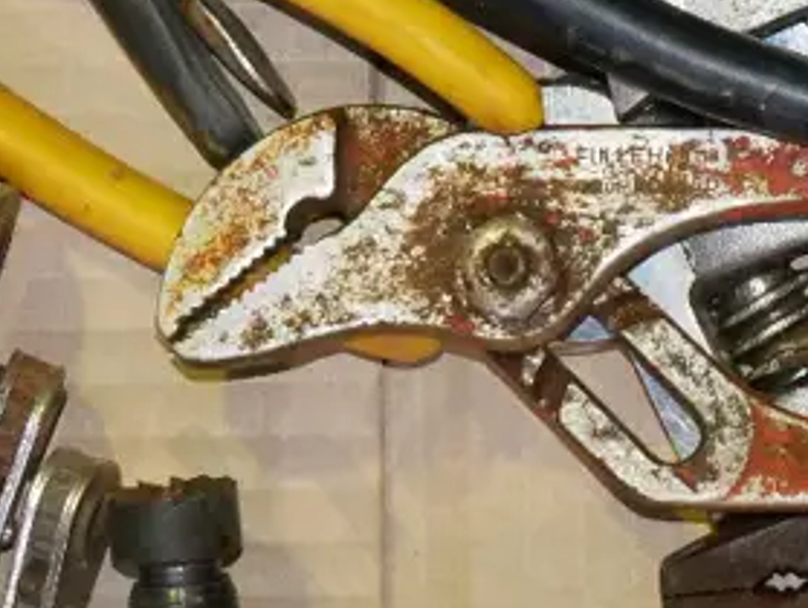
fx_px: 6170
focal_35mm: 264
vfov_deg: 5.6
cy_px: 155
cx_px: 788
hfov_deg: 7.5
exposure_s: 1/125
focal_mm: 36
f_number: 5.6
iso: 3200
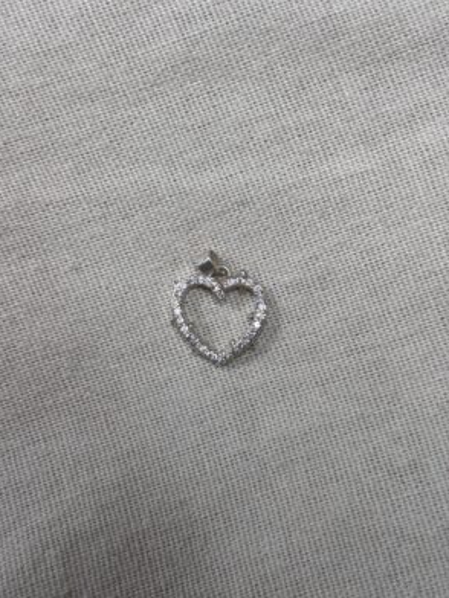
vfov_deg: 36.2
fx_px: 917
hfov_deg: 27.5
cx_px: 221
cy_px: 296
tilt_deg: -79.5
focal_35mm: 53
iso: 40
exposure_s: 1/173
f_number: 1.6
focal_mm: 5.96
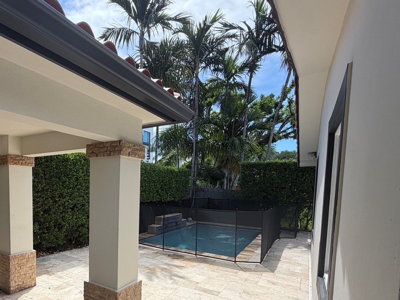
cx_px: 104
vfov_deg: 59.3
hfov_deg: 71.6
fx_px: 254
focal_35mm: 22
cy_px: 206
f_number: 2.2
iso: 32
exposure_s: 1/770
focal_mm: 2.22
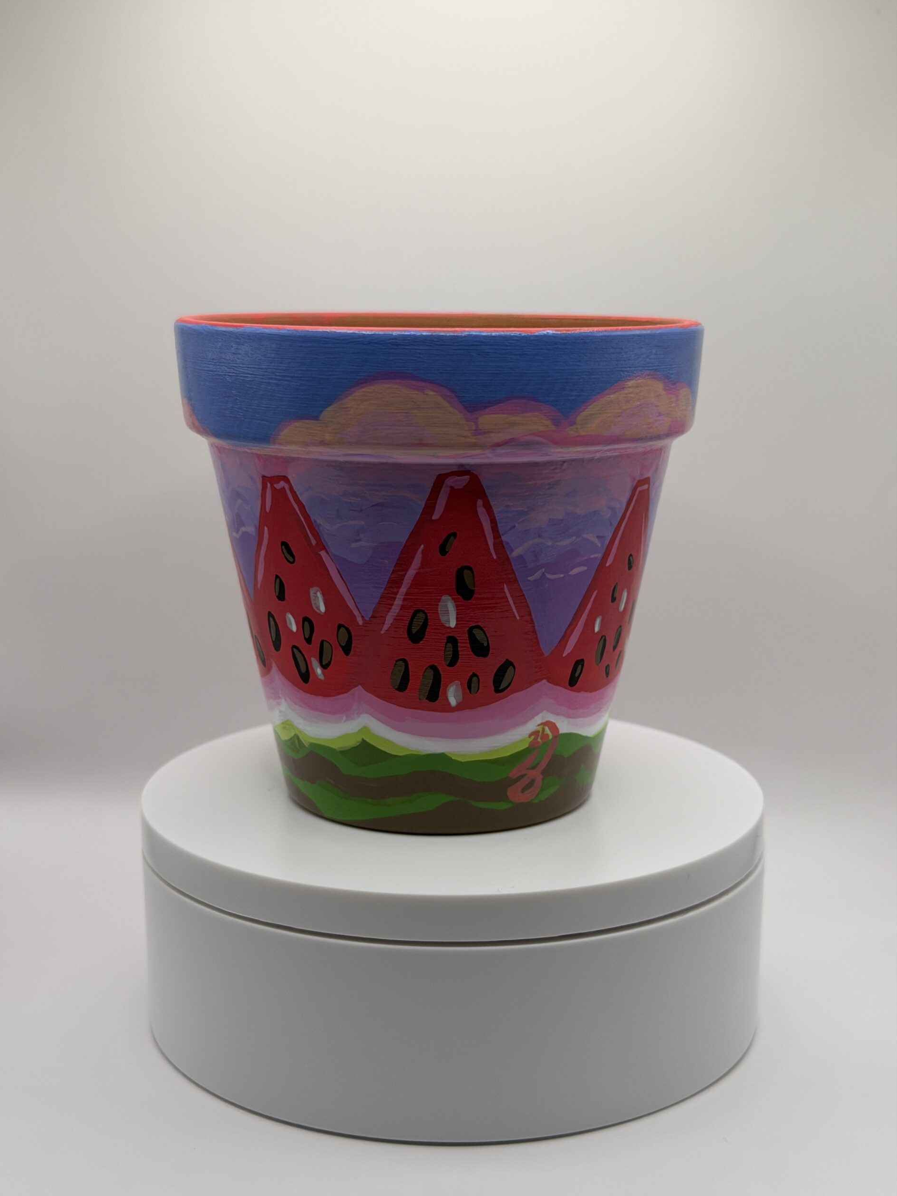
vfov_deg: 38.9
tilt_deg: -11.3
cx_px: 442
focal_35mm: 49
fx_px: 1693
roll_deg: -1.2
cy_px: 605
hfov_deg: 29.7
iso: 64
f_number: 1.78
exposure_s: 1/906
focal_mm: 6.76
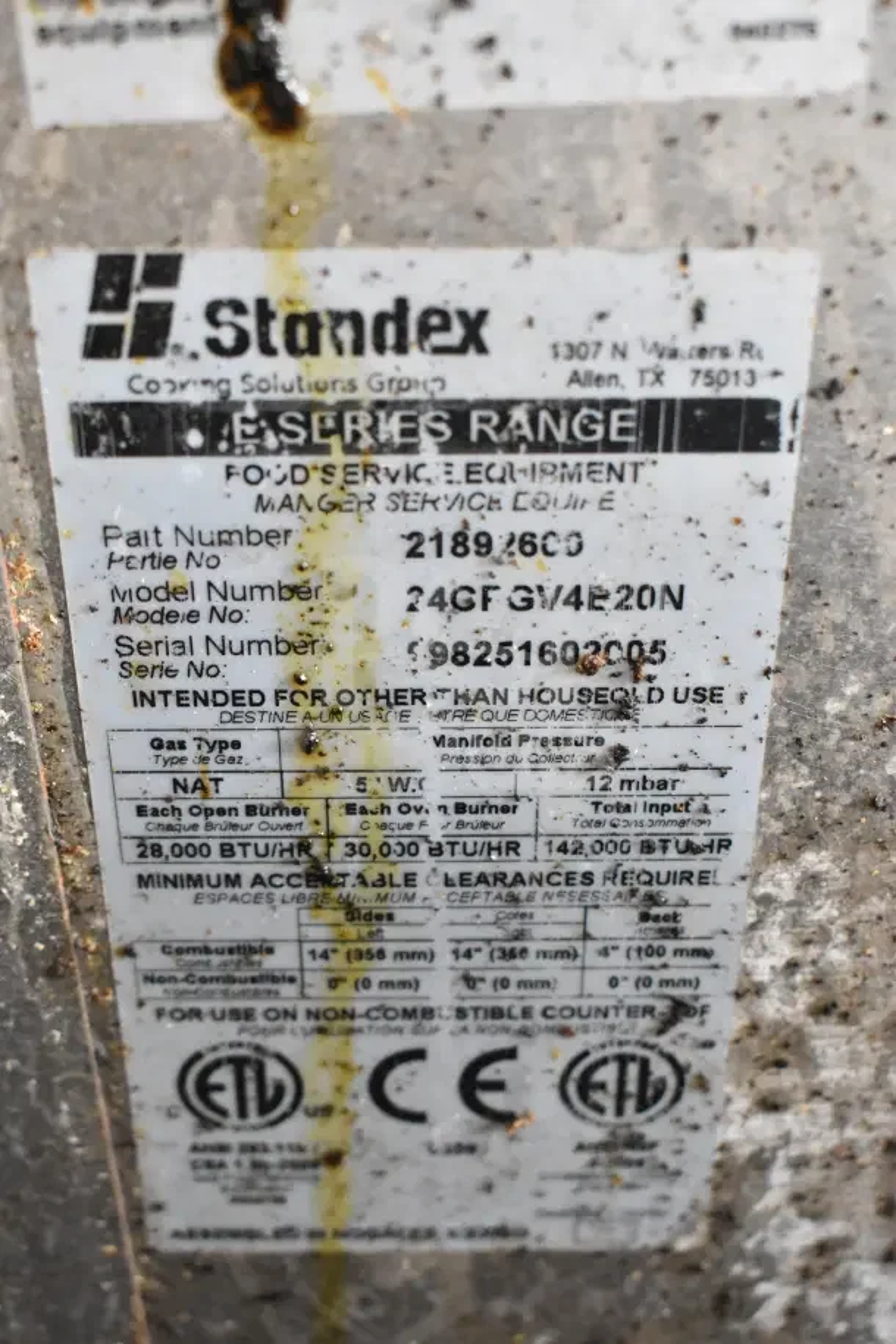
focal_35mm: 51
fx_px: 1904
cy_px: 672
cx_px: 448
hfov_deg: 26.5
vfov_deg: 38.9
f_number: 5.6
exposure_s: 1/125
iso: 6400
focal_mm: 34
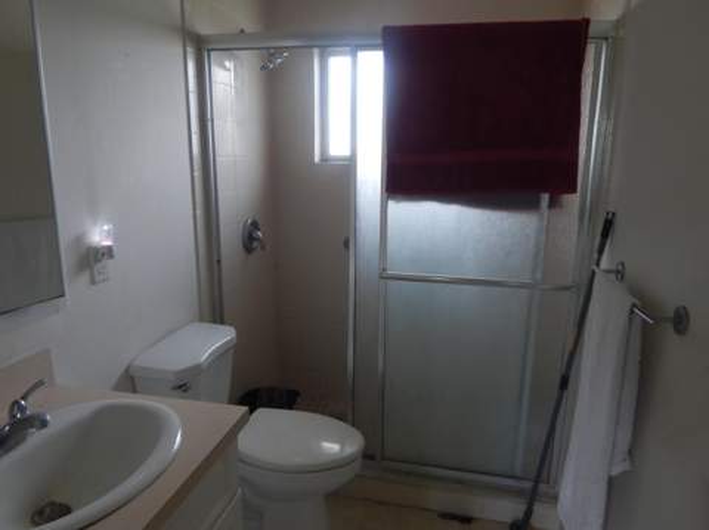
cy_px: 265
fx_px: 512
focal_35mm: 25
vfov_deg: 54.8
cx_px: 354
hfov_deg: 69.4
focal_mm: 4.5
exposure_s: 1/30
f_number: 3.1
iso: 180
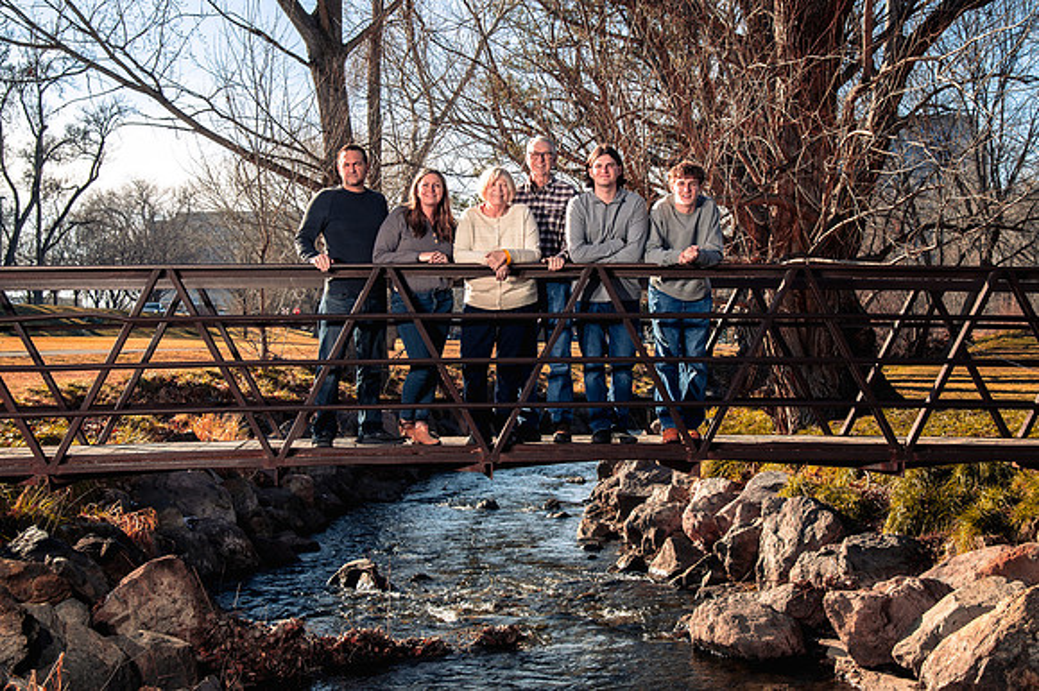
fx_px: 1537
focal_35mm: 53
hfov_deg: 37.3
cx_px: 548
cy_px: 298
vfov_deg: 25.3
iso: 200
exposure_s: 1/250
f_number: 9
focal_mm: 46
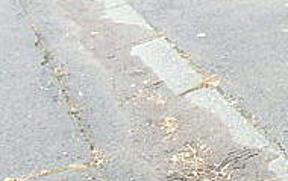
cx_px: 385
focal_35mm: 75
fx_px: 589
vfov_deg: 17.1
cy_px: 14
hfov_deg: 23.8
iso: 200
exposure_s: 1/30
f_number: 3.5
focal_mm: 3.7
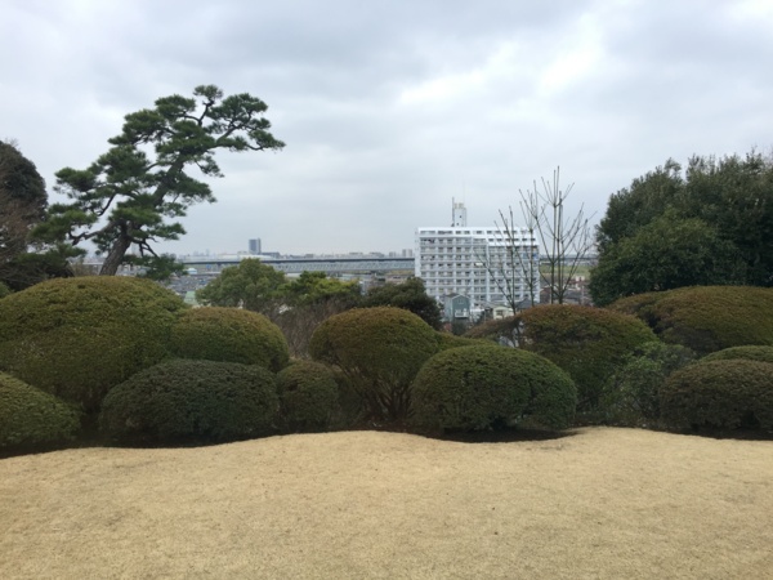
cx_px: 386
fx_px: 648
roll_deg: +1.0
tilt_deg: -4.1
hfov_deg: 61.7
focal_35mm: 29
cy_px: 290
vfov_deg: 48.2
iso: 32
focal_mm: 4.15
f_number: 2.2
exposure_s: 1/363
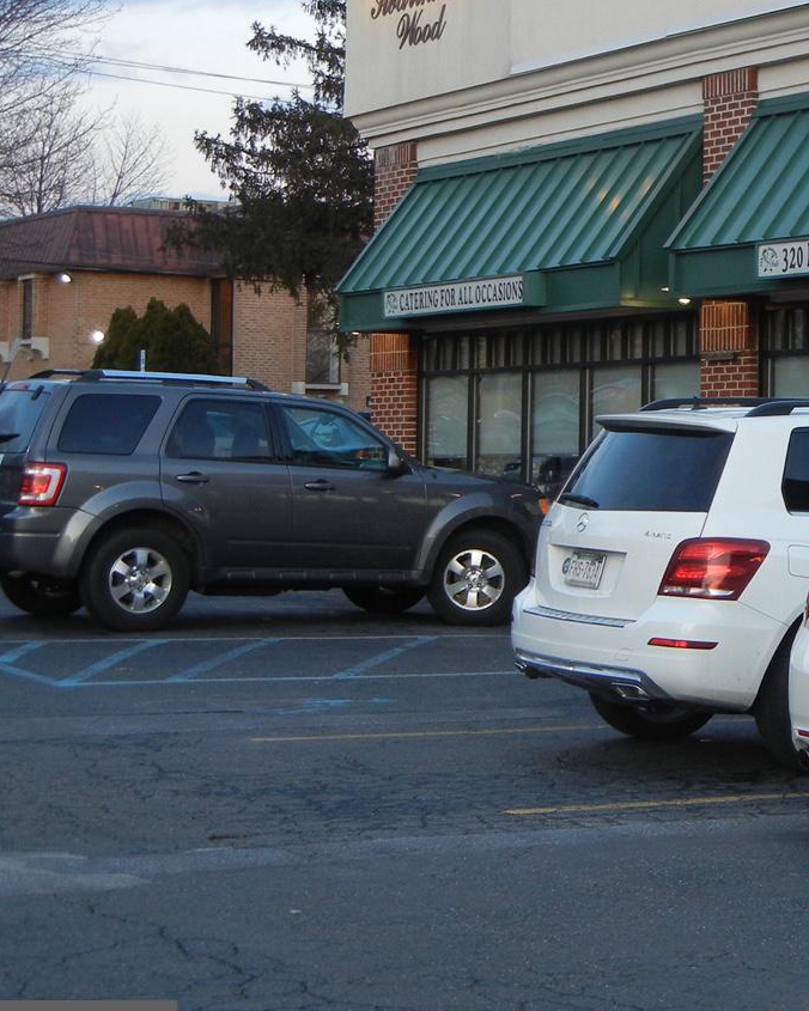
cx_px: 916
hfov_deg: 15.3
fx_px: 2933
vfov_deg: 19.5
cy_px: 346
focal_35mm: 98
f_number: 3.9
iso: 160
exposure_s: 1/32.2
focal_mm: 9.3
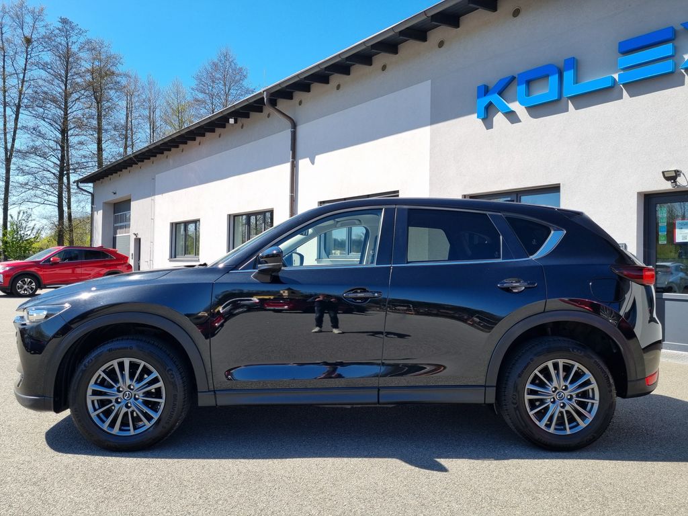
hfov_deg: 67.3
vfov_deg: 53.1
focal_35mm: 26
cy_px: 258
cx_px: 344
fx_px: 517
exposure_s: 1/1128
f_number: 1.8
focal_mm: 5.4
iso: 50
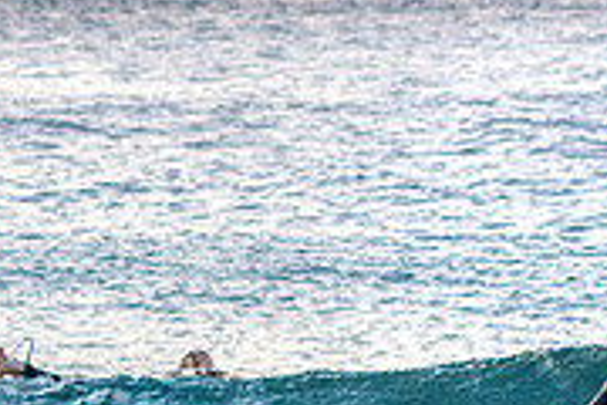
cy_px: 467
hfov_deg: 2.1
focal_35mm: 995
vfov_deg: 1.4
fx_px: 16775
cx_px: 610
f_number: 5.6
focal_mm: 200
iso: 720
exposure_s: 1/1250
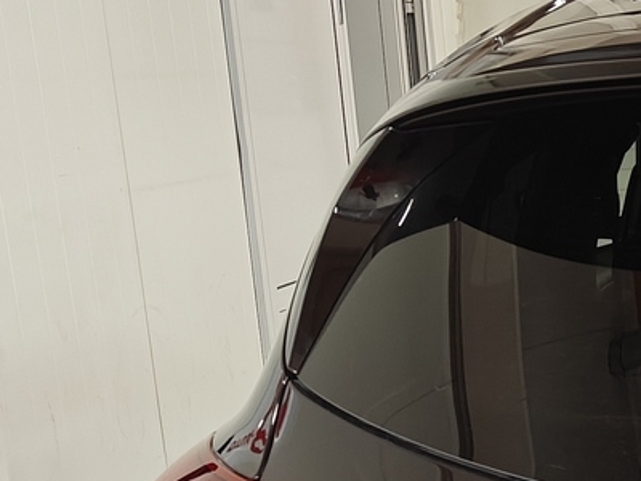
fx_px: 2000
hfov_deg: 16.5
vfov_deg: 13.0
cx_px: 979
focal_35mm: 108
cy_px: 720
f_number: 1.8
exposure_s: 1/50
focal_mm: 5.59
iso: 100
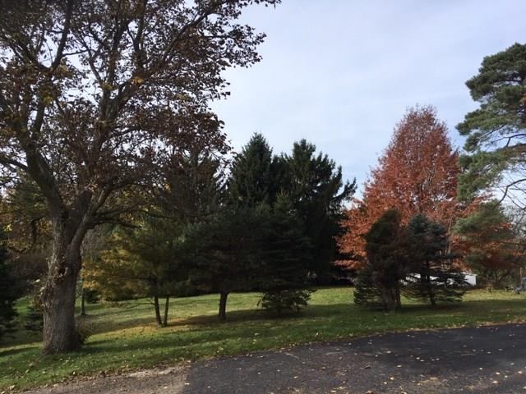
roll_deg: +1.0
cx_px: 263
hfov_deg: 61.7
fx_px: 441
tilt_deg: +7.6
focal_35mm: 29
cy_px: 197
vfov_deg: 48.2
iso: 25
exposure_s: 1/1508
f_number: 2.2
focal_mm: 4.15
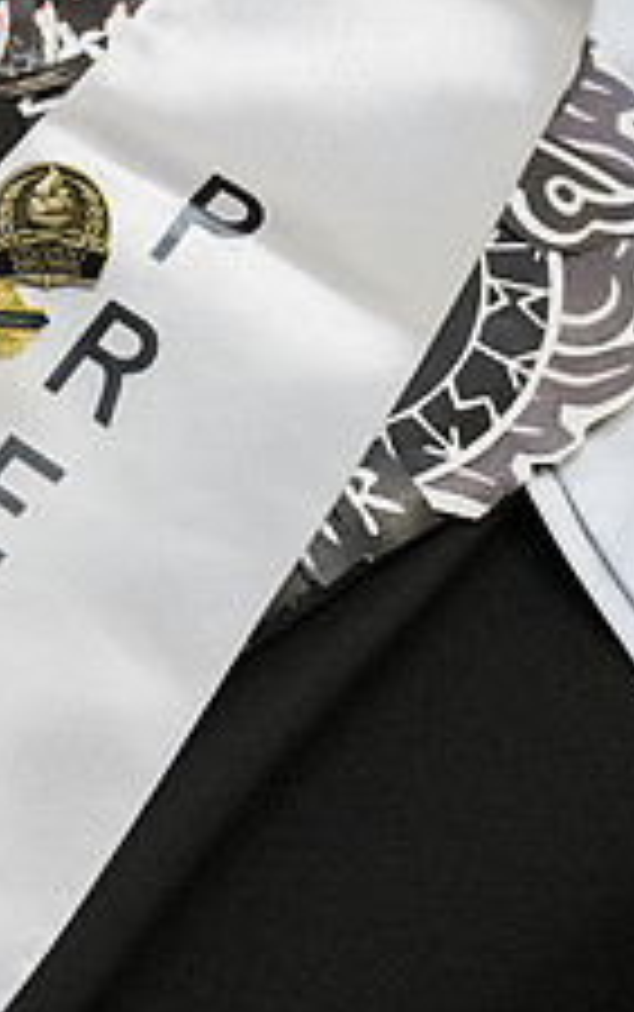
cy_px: 493
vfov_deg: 18.9
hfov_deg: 10.9
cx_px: -625
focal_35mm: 110
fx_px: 3035
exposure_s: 1/160
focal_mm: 41
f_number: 6.3
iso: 1250
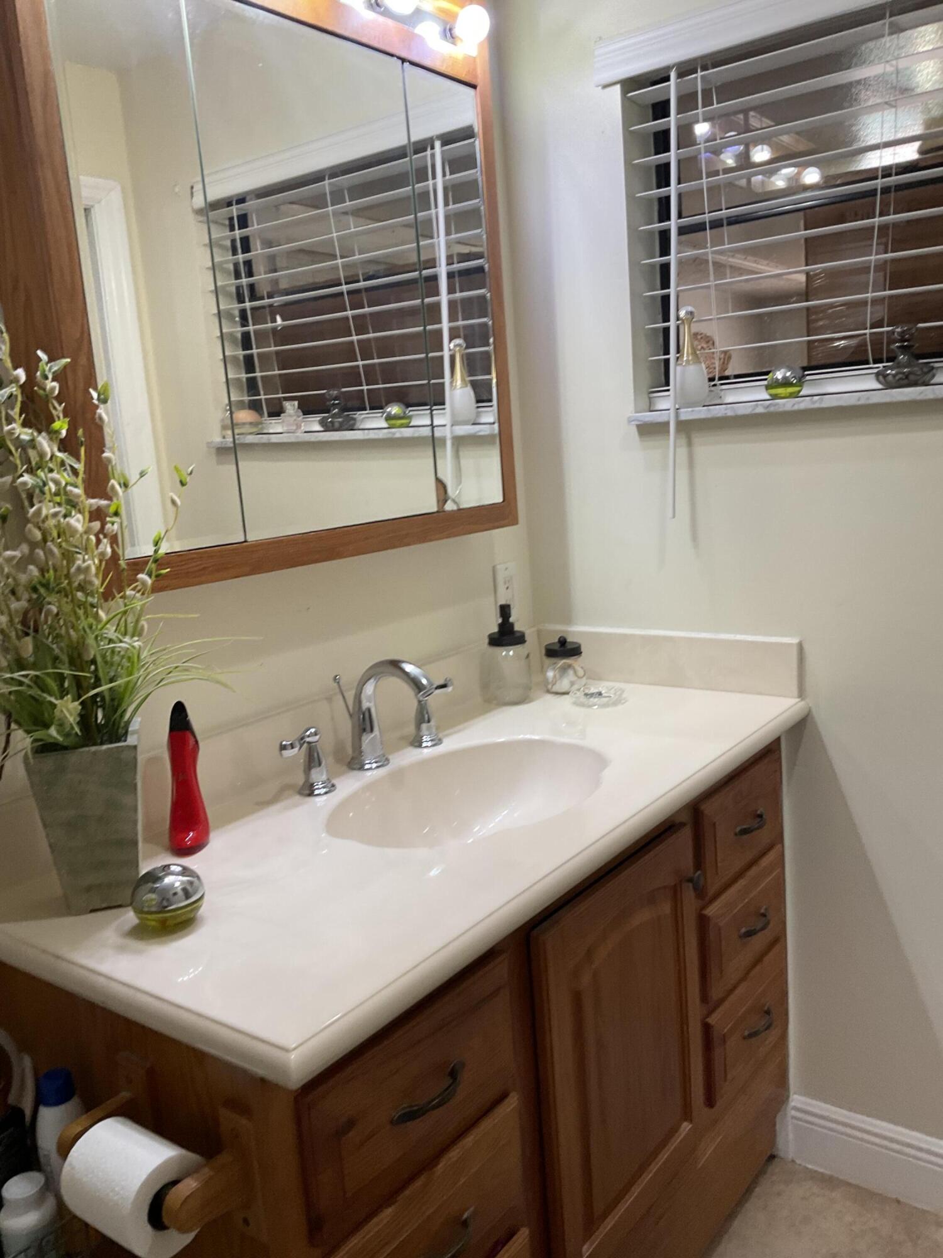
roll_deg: +3.6
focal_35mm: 29
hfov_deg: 48.2
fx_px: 1053
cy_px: 629
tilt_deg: -7.8
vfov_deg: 61.7
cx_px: 472
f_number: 1.8
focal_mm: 3
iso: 50
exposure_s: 1/60
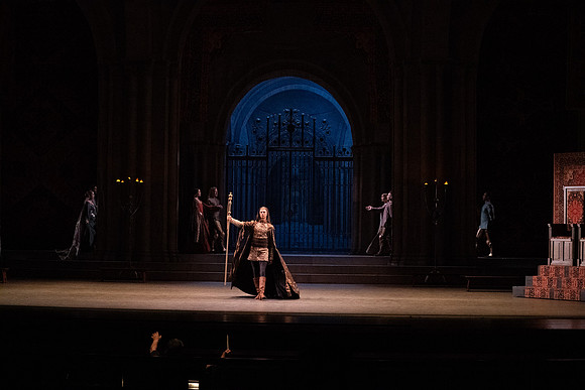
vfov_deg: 19.5
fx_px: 1138
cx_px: 292
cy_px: 195
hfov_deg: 28.8
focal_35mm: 70
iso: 20000
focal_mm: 70
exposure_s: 1/320
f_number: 6.3
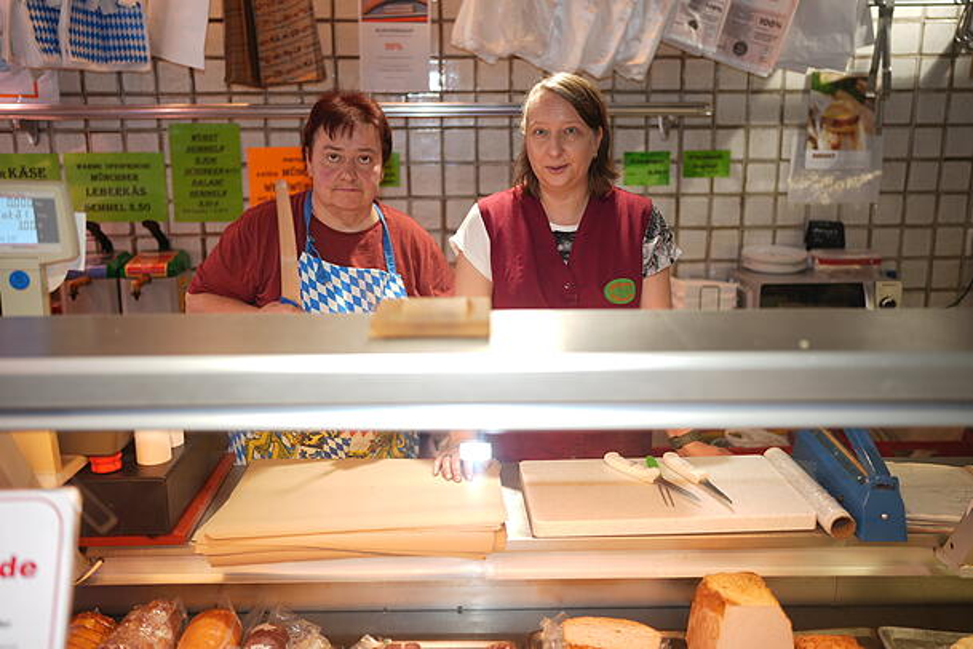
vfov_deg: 37.9
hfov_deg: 54.4
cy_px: 324
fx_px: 946
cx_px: 486
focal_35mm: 35
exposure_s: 1/60
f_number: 1.4
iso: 50
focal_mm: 35
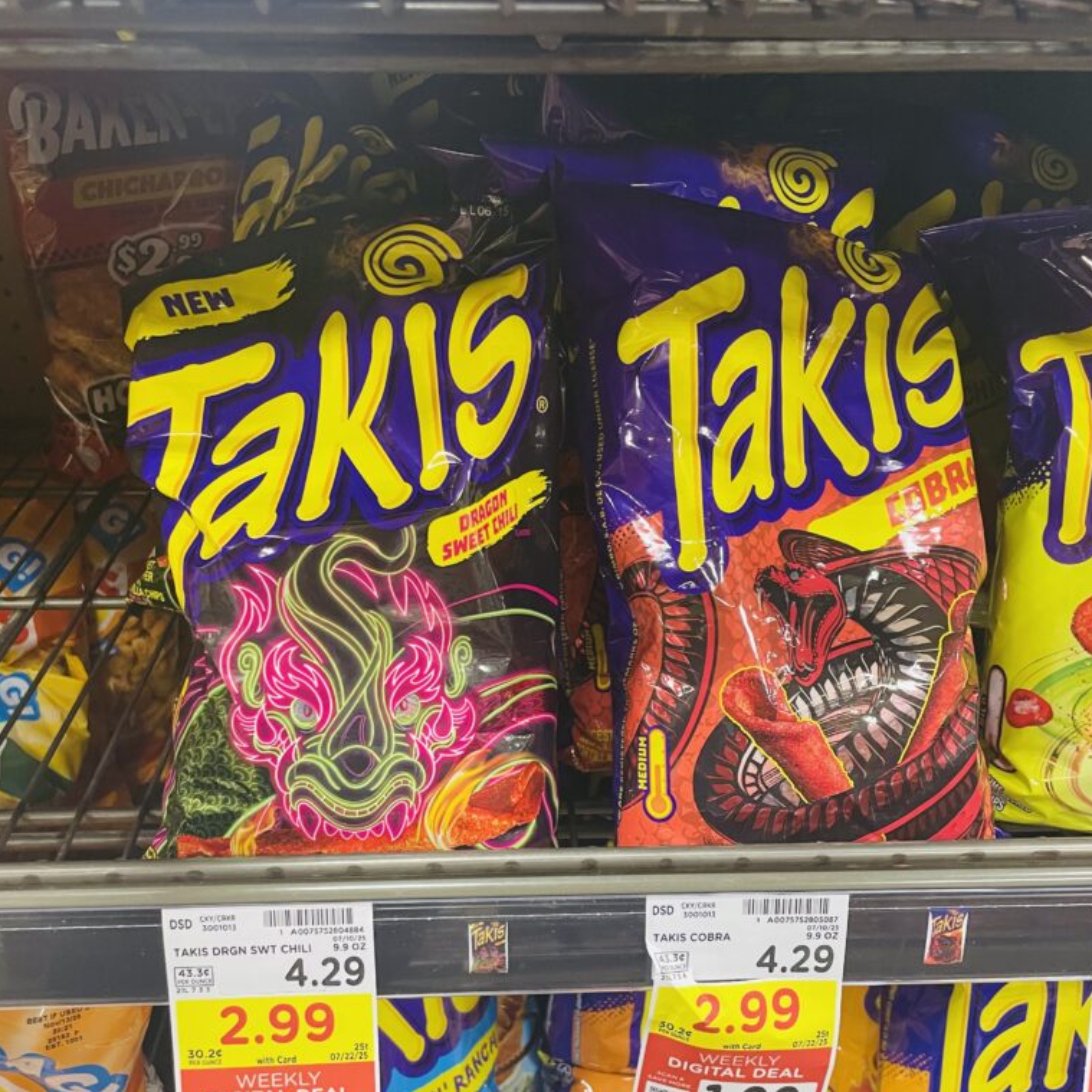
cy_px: 601
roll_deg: -0.9
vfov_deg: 52.4
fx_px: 1106
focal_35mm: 31
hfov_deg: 52.5
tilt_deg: -32.5
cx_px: 545
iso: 250
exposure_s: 1/60
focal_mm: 4.2
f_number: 1.6
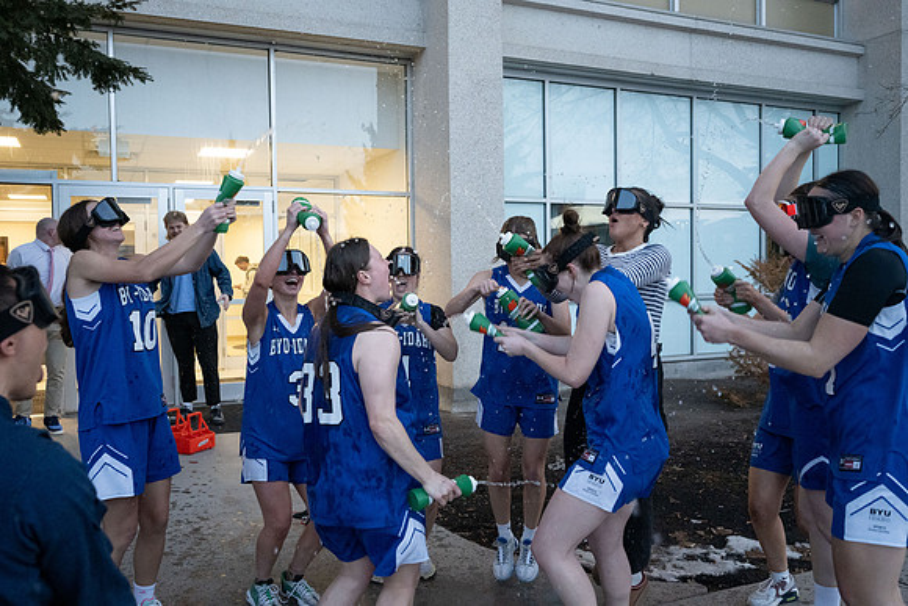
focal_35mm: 30
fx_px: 757
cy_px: 303
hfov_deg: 61.9
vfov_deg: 43.6
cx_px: 454
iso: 4000
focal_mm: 30
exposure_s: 1/500
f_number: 4
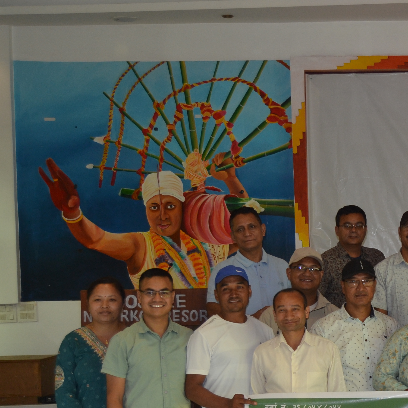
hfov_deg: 20.0
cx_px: 521
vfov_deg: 21.5
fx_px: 1067
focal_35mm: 80
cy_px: 292
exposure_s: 1/125
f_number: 4
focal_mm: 24
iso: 320
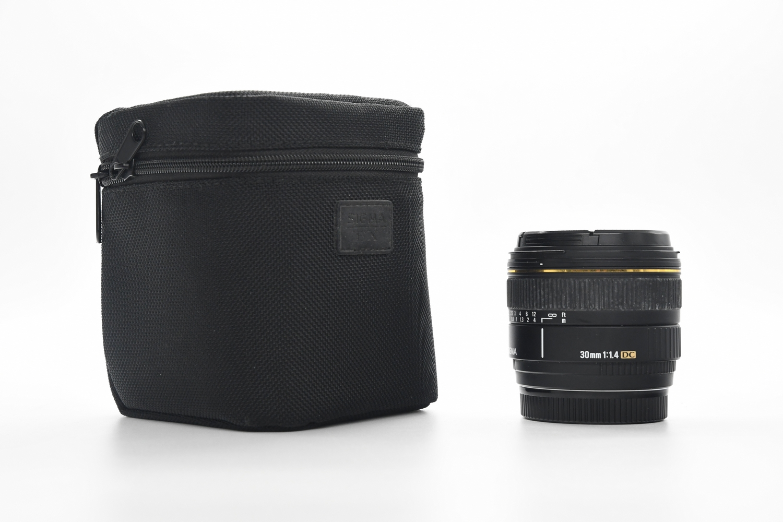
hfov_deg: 28.1
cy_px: 261
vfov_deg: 18.9
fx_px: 1566
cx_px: 392
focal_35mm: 72
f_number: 7.1
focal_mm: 48
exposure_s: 1/100
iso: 1600
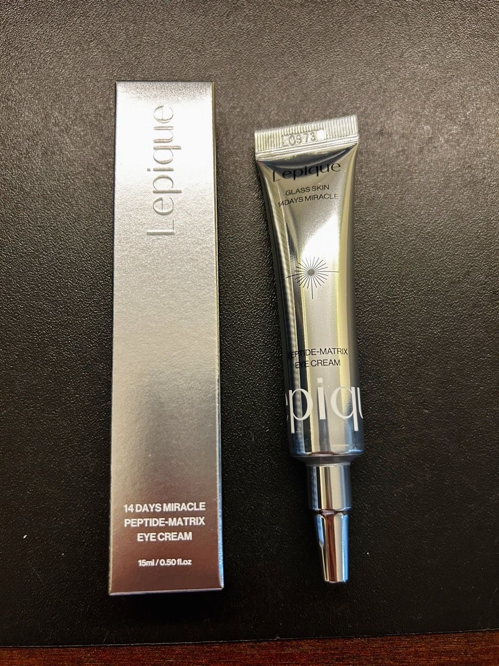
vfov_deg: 67.3
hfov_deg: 53.1
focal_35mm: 26
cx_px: 250
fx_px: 500
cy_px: 333
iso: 250
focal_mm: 5.7
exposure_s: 1/50
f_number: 1.5
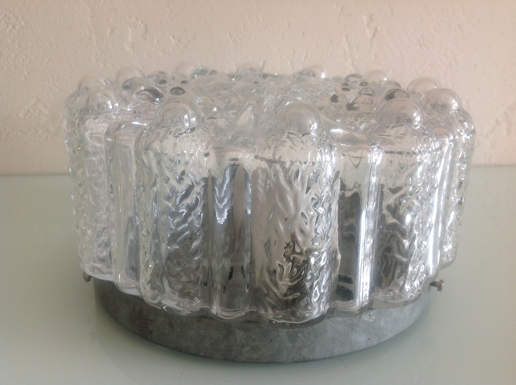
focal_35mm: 35
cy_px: 192
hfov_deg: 52.7
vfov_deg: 40.6
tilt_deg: -19.0
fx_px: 521
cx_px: 258
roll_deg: -1.1
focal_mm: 4.28
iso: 50
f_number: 2.4
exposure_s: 1/60
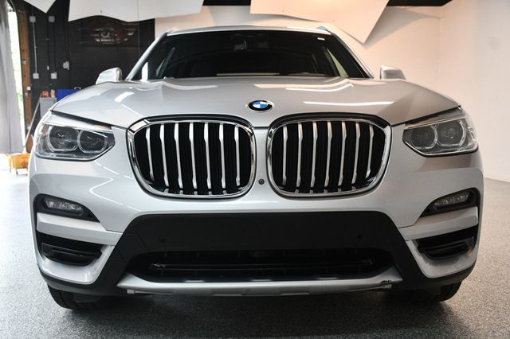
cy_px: 170
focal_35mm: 34
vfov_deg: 38.8
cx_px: 255
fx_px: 481
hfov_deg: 55.8
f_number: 3.8
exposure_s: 1/125
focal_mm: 23
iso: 1800
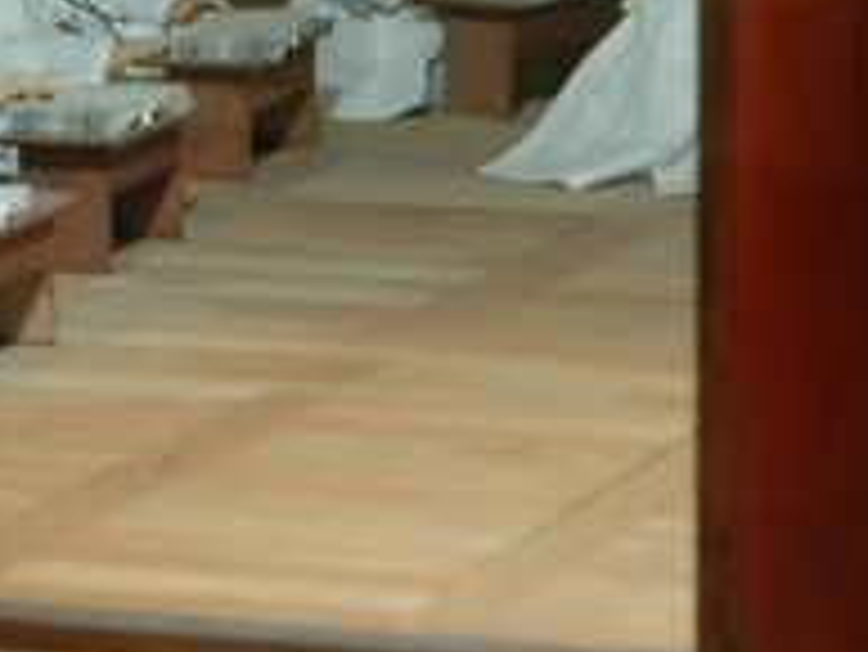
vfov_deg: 4.7
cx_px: 546
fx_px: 7853
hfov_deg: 6.3
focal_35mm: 313
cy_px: -83
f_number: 4.5
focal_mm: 60
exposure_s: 1/8
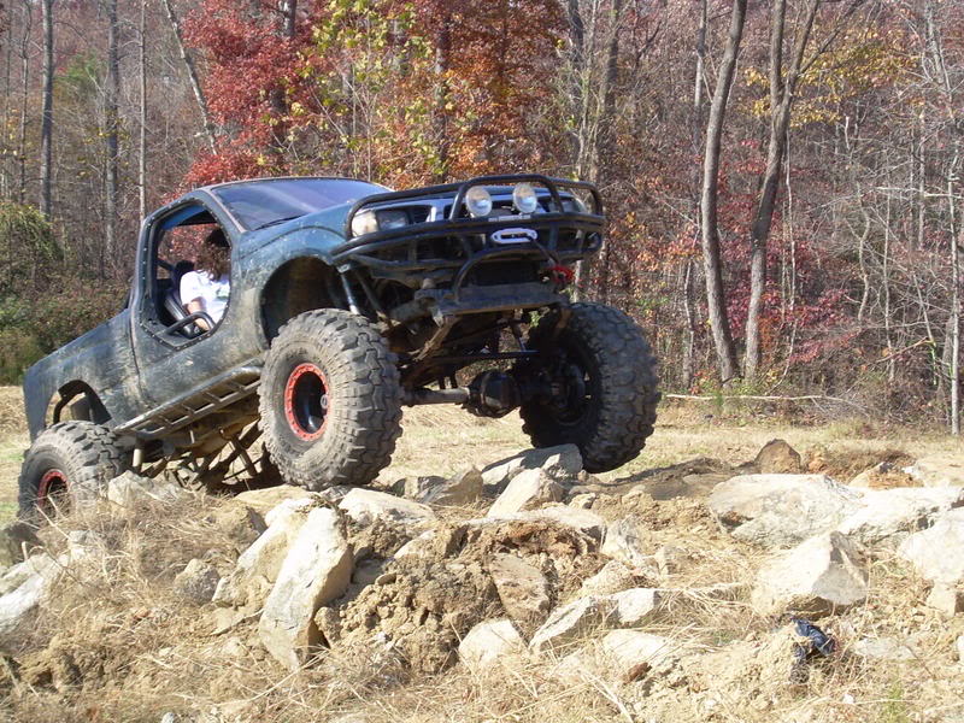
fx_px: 2841
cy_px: 362
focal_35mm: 102
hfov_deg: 19.3
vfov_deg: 14.5
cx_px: 482
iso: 50
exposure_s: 1/193
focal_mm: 17.5
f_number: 4.6
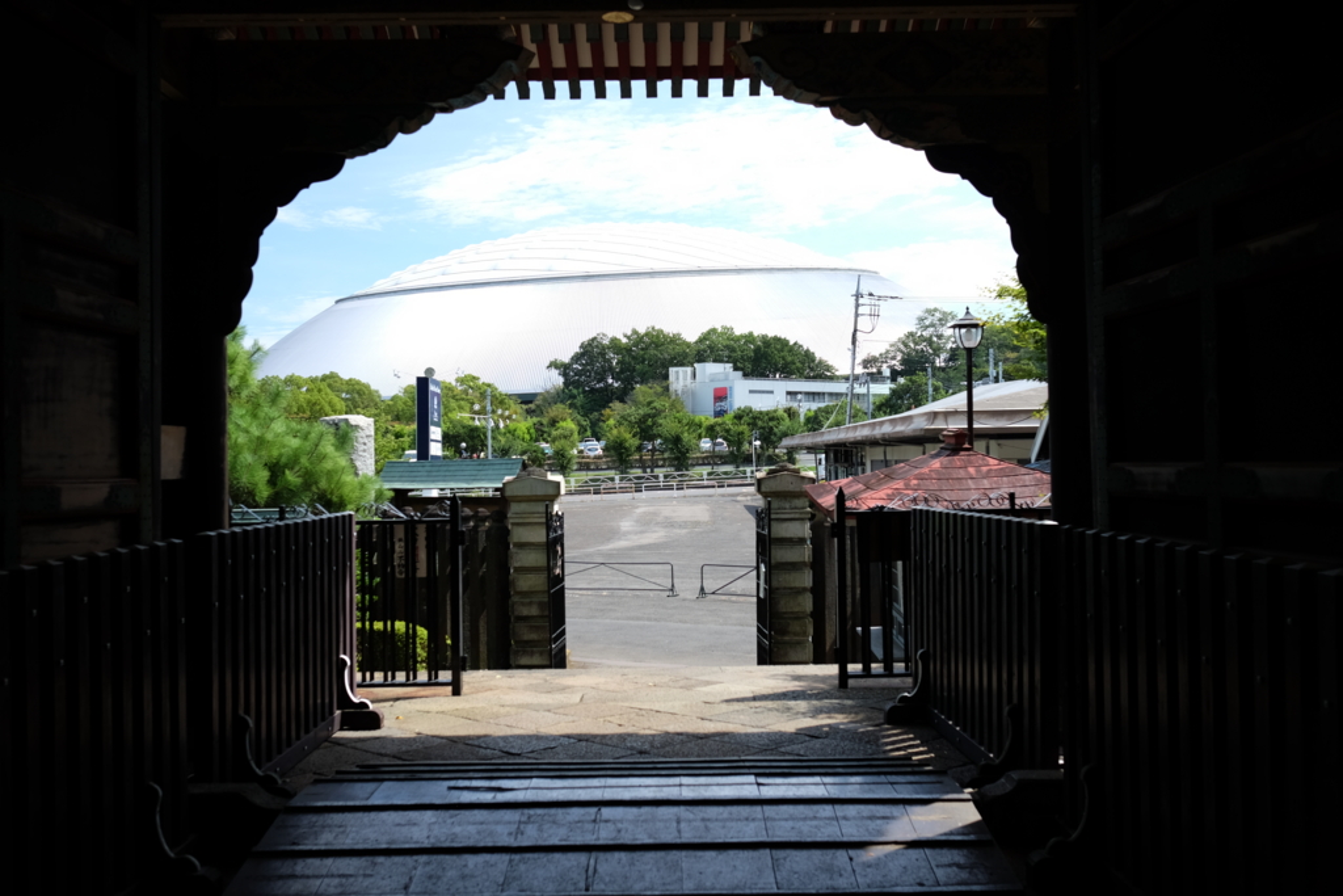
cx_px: 672
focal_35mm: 35
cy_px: 448
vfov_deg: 37.9
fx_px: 1306
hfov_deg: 54.4
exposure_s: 1/160
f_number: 4
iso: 200
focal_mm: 23
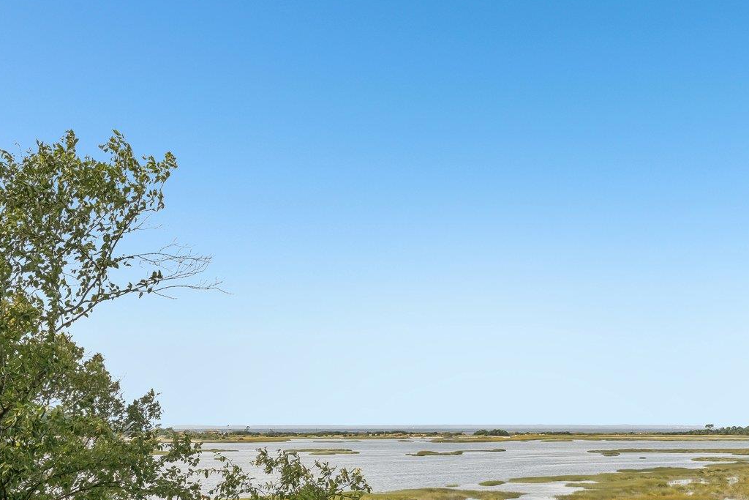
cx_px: 543
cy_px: 436
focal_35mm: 56
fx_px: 1165
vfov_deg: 23.6
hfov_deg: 35.0
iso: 250
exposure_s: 1/400
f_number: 9
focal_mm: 28
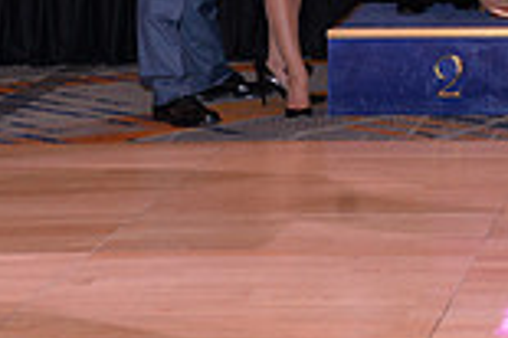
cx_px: 911
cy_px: -189
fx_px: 2114
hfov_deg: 12.5
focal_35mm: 150
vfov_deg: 8.9
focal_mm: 40
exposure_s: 1/250
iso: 1600
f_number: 5
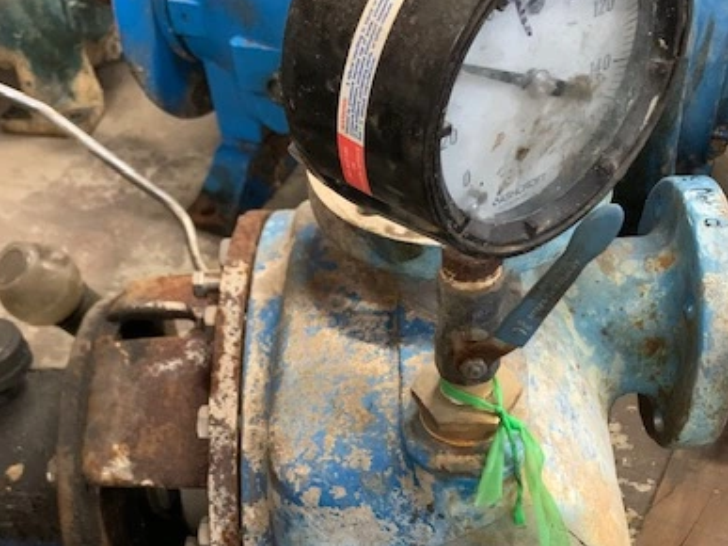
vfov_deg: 33.0
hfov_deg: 43.8
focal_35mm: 43
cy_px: 401
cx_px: 314
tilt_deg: -45.7
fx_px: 904
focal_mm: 4.25
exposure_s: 1/30
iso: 640
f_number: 1.8
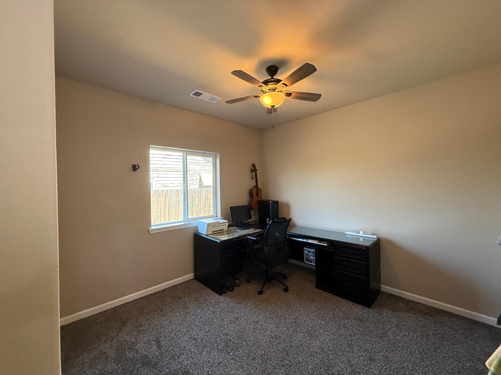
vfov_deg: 85.7
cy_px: 188
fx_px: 203
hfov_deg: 102.1
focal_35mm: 14
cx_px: 250
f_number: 2.2
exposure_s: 1/99
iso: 250
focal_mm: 2.22
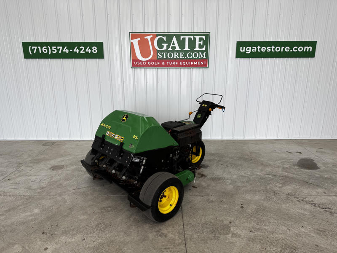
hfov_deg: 71.6
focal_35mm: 24
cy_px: 126
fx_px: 234
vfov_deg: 56.8
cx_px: 168
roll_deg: -0.5
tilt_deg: -14.9
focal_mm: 6.76
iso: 80
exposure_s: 1/340
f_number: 1.78
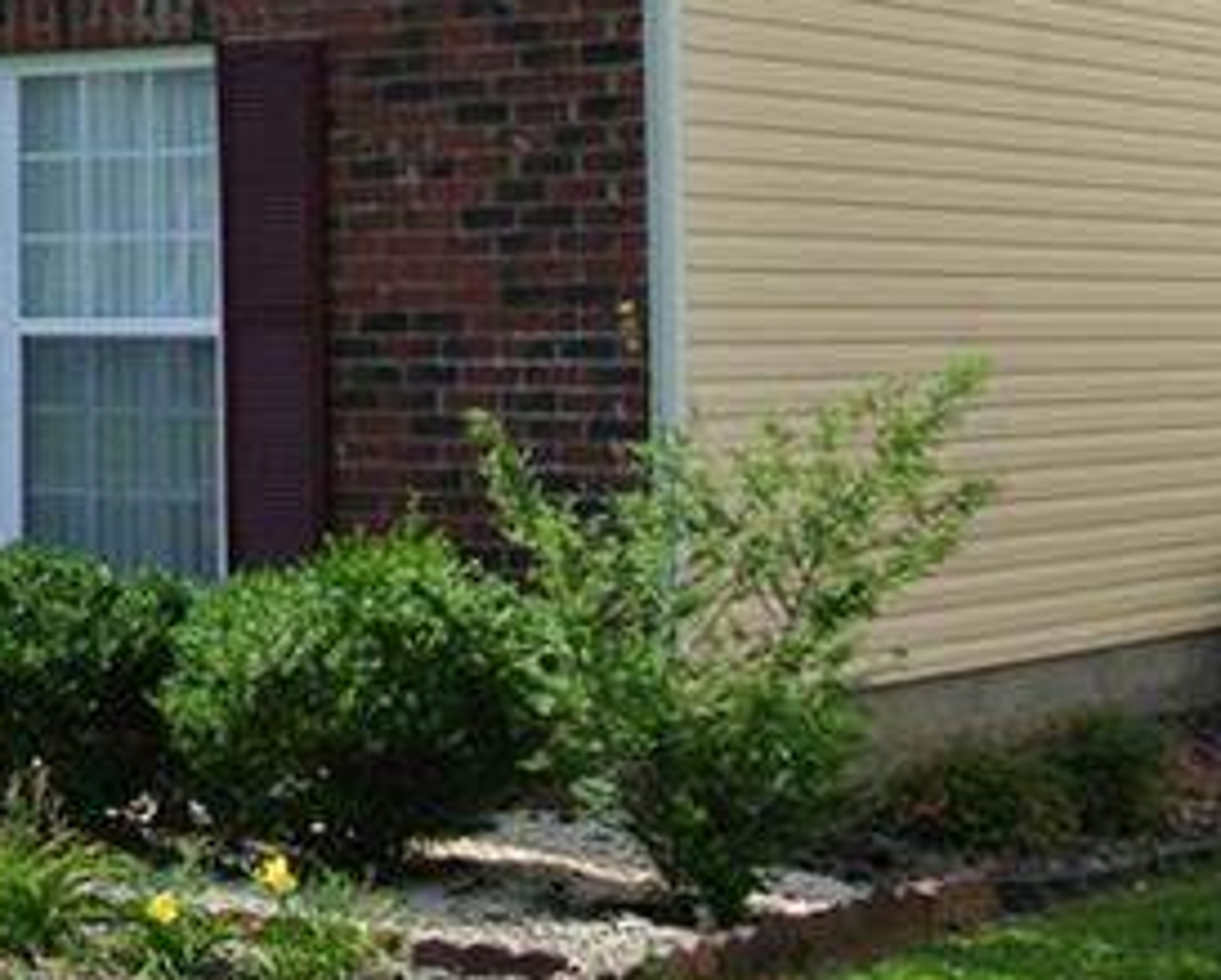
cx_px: -774
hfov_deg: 16.6
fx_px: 3690
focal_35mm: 102
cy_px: -31
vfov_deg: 14.8
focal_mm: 11
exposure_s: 1/640
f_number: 4.5
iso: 100
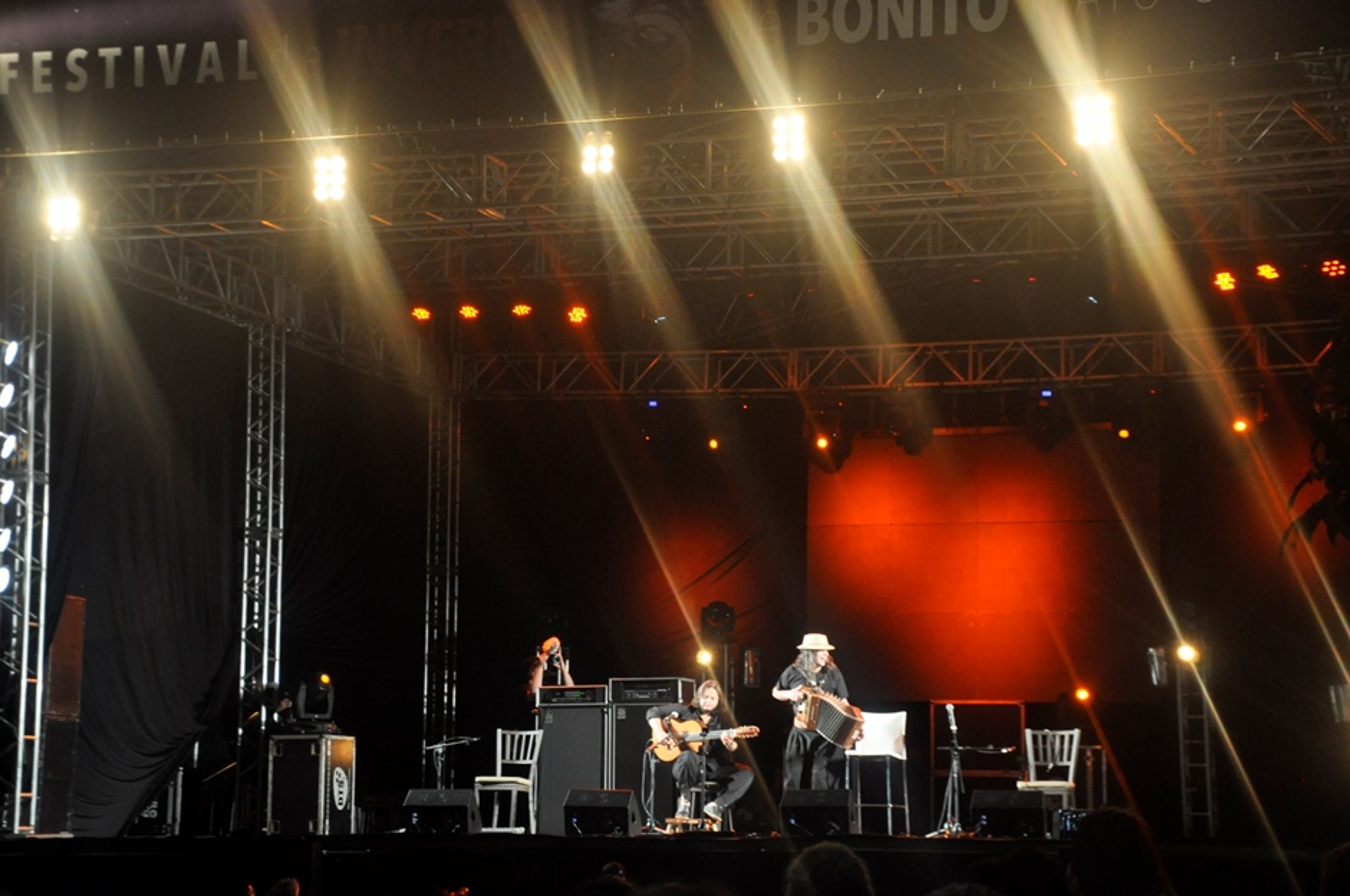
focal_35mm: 78
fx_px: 2921
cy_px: 448
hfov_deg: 26.0
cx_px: 675
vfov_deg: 17.4
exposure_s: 1/40
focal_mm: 52
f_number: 5
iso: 1250
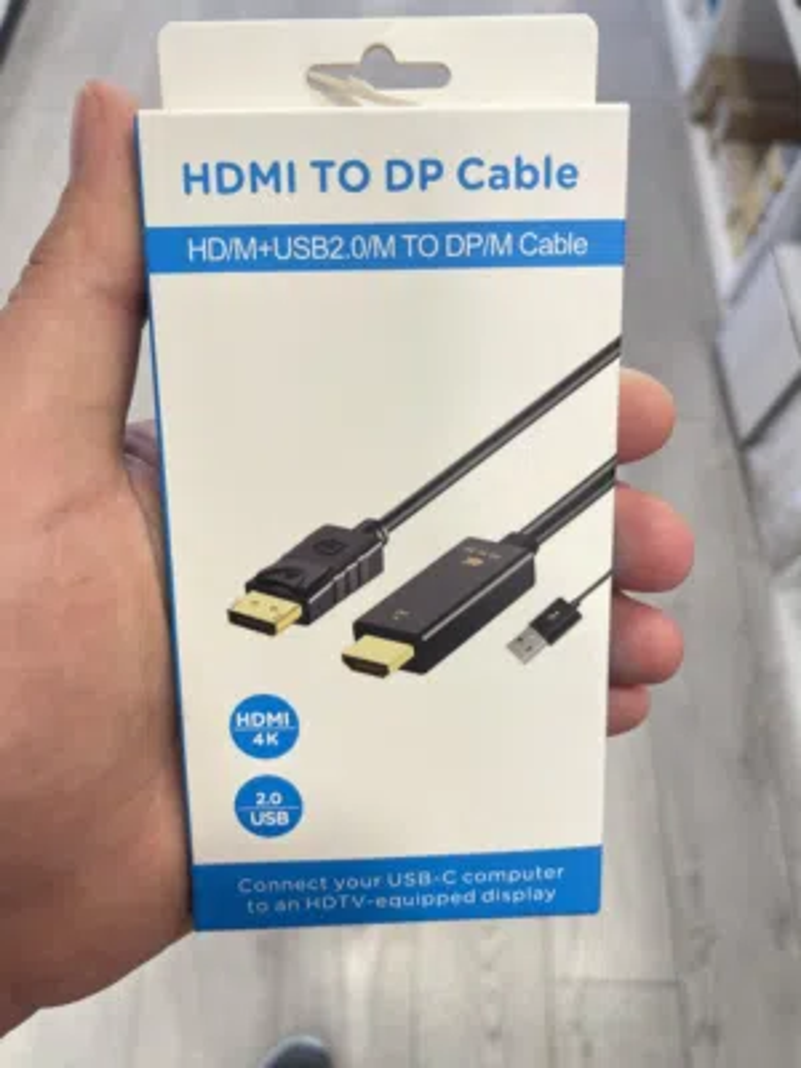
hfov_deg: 53.1
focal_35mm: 26
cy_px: 534
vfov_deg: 67.3
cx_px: 400
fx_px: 802
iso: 80
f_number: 1.6
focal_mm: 4.2
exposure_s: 1/100
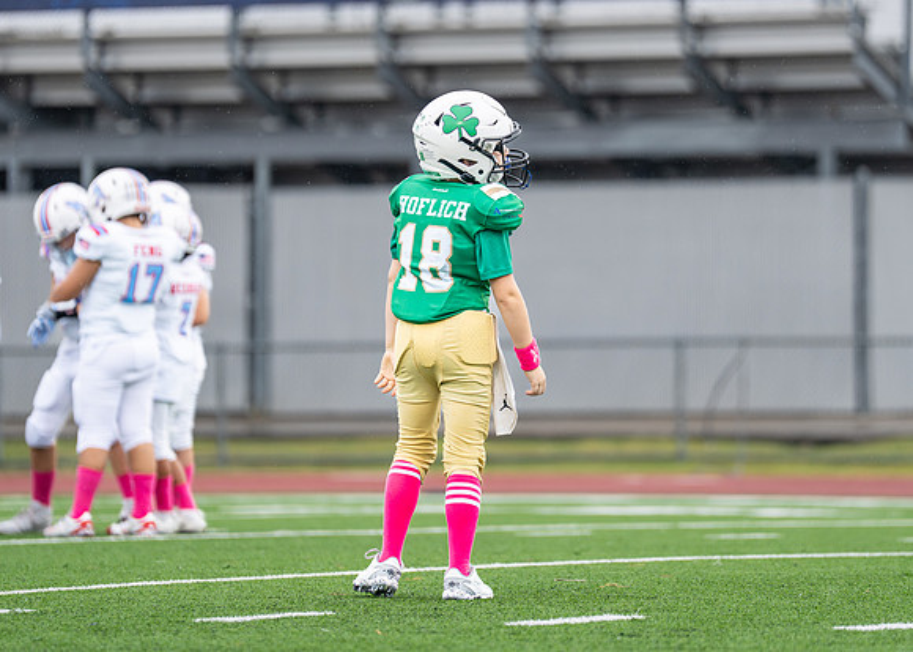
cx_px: 488
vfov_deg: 4.5
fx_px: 8298
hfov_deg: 6.3
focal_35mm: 320
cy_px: 194
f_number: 2.8
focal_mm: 200
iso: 400
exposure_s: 1/1000
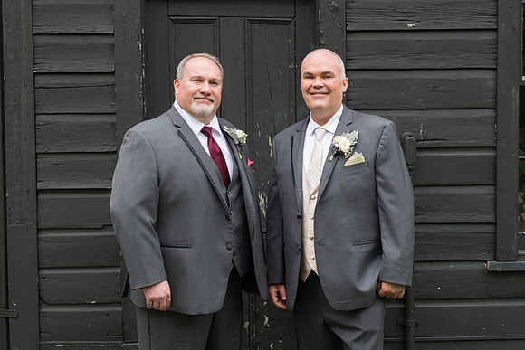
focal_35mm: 62
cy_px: 175
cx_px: 262
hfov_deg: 32.4
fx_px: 904
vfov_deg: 21.9
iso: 80
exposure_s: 1/200
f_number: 2.8
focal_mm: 62
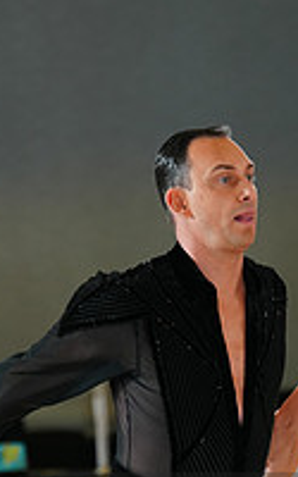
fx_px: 4522
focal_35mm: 348
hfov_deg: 3.8
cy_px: 553
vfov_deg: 6.0
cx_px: 387
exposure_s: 1/200
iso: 800
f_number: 3.2
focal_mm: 118
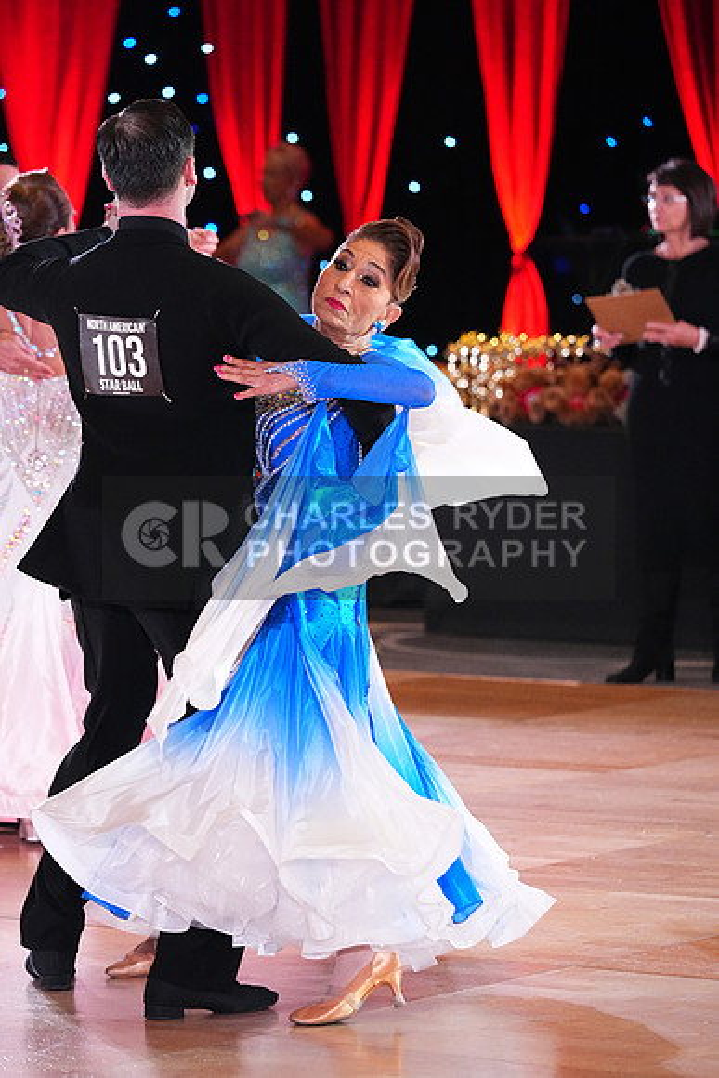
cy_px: 539
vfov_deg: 11.7
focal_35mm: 176
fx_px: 5269
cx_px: 360
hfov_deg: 7.8
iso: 8000
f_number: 4.5
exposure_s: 1/400
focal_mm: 176
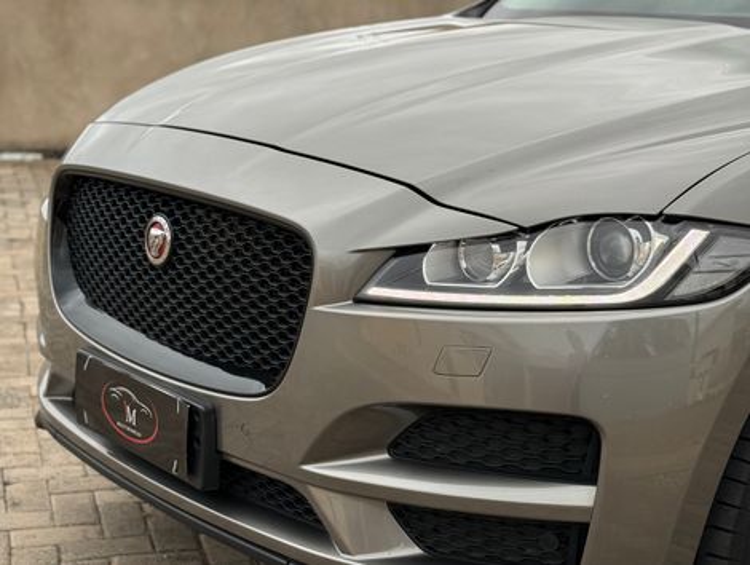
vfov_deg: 30.3
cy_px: 282
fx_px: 1042
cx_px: 375
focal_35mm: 48
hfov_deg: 39.6
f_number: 1.78
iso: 64
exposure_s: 1/452
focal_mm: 6.76
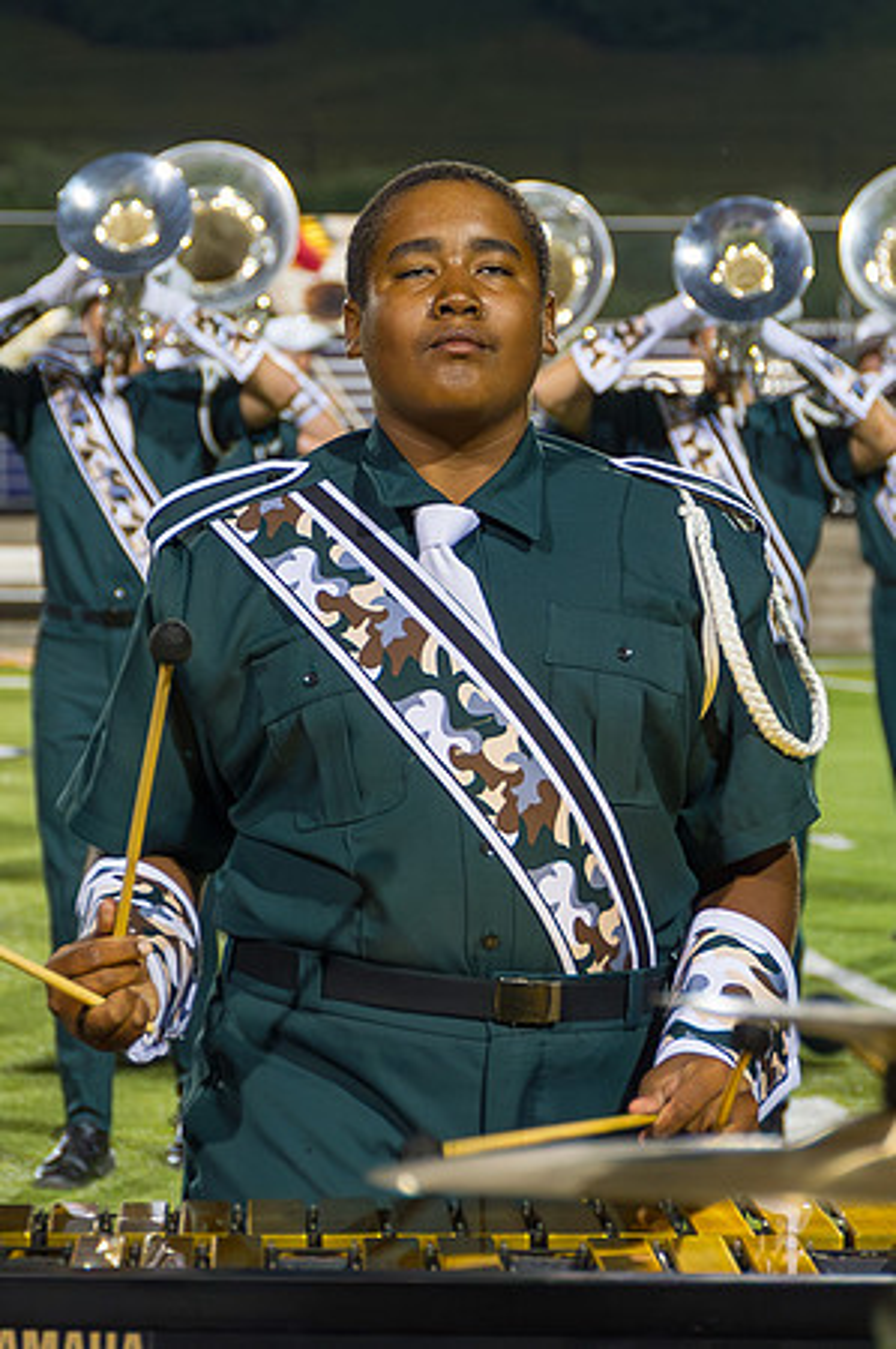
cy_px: 505
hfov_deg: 7.5
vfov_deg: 11.2
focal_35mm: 183
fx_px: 6863
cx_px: 450
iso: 1800
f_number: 5.6
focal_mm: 95
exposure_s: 1/160
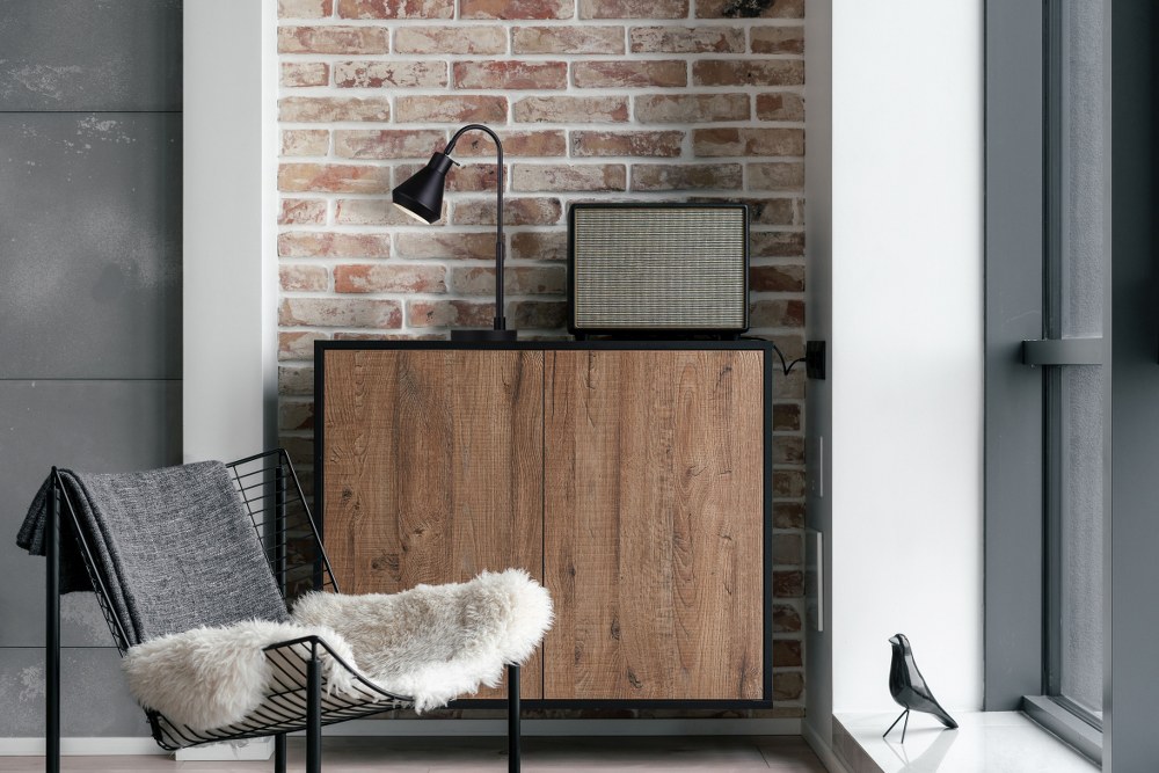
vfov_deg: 27.0
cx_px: 580
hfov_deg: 39.6
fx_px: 1610
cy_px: 386
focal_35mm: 50
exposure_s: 1/50
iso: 320
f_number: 5
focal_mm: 50
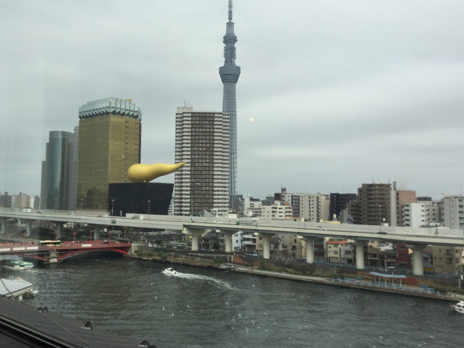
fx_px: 483
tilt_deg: +5.1
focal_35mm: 36
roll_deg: +0.3
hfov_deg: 51.2
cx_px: 205
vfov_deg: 39.6
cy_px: 162
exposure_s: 1/1381
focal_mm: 3.3
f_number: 2.4
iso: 25
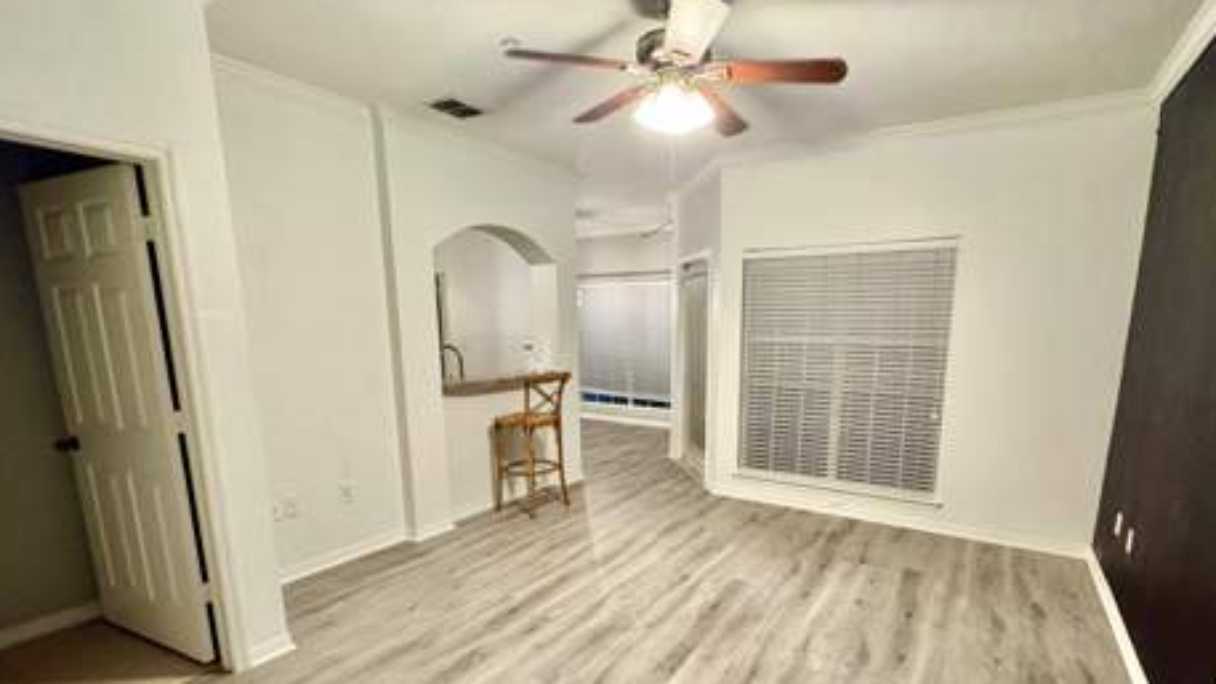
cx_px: 615
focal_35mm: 16
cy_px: 446
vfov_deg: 65.6
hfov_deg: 99.4
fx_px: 516
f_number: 2.2
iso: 320
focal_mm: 2.22
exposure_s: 1/60
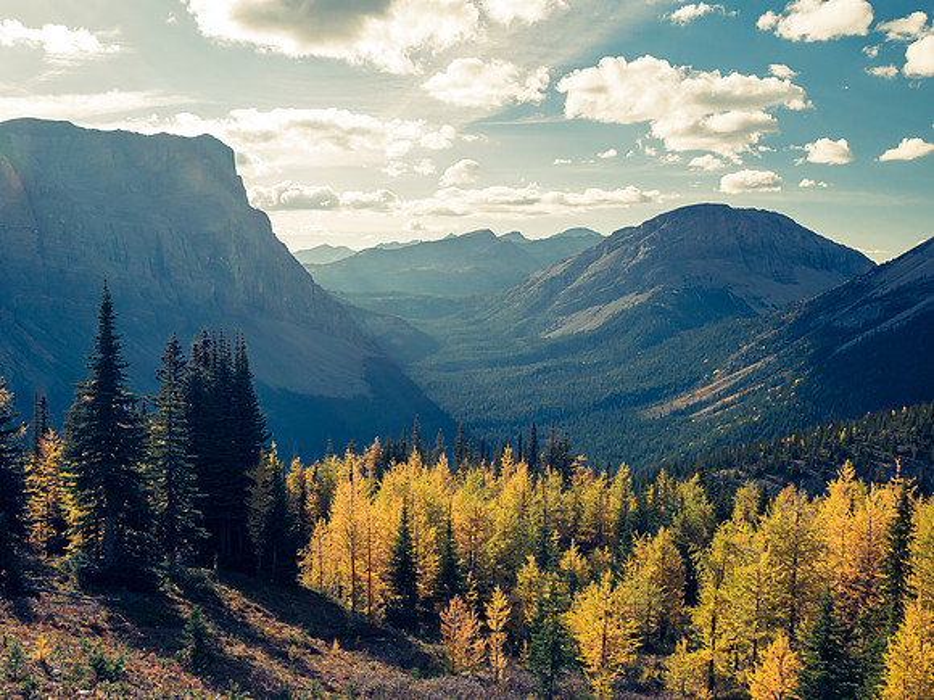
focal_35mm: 34
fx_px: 917
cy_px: 350
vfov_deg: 41.8
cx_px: 467
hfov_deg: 54.0
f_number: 8
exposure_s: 1/160
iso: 200
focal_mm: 17
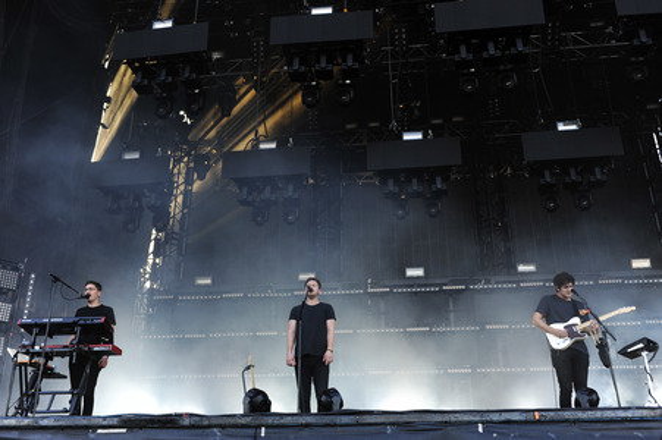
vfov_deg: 37.8
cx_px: 331
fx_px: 643
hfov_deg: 54.5
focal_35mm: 35
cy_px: 220
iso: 1000
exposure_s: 1/500
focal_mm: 35
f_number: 3.5
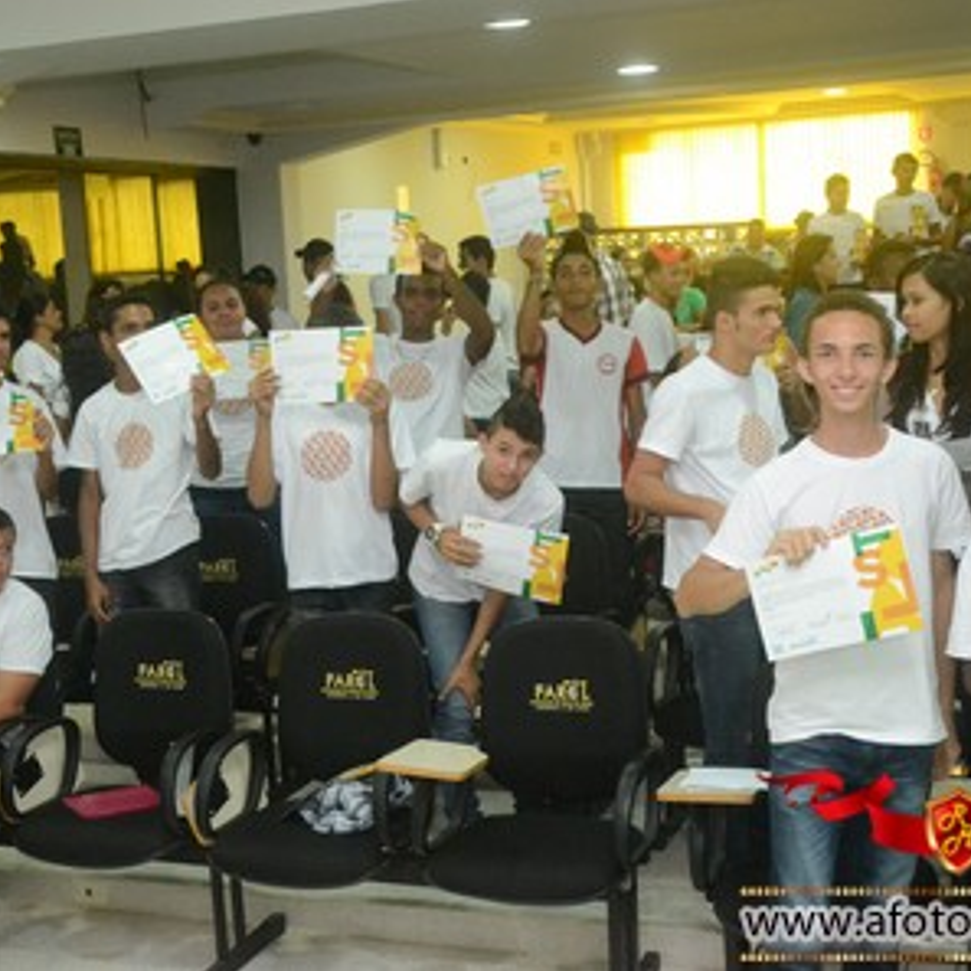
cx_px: 468
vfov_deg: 31.6
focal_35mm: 54
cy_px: 487
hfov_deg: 31.6
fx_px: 1714
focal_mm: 28
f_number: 4
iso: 3200
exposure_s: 1/100
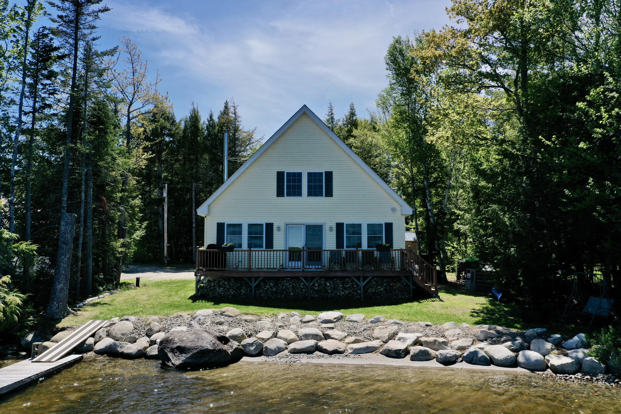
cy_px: 207
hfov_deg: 65.5
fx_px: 483
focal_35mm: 28
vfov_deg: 46.4
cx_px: 310
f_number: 6.3
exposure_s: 1/640
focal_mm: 10.26
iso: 100
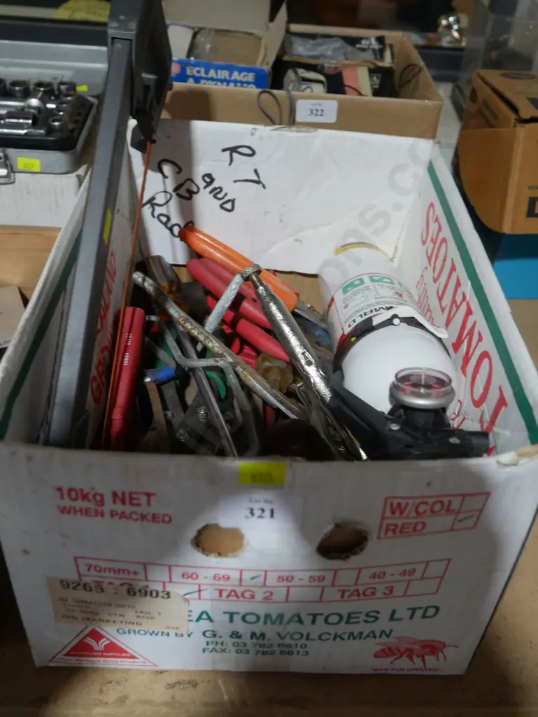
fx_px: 704
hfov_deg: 41.8
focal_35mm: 34
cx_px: 269
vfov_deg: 53.9
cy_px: 358
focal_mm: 17
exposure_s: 1/60
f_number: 4
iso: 500
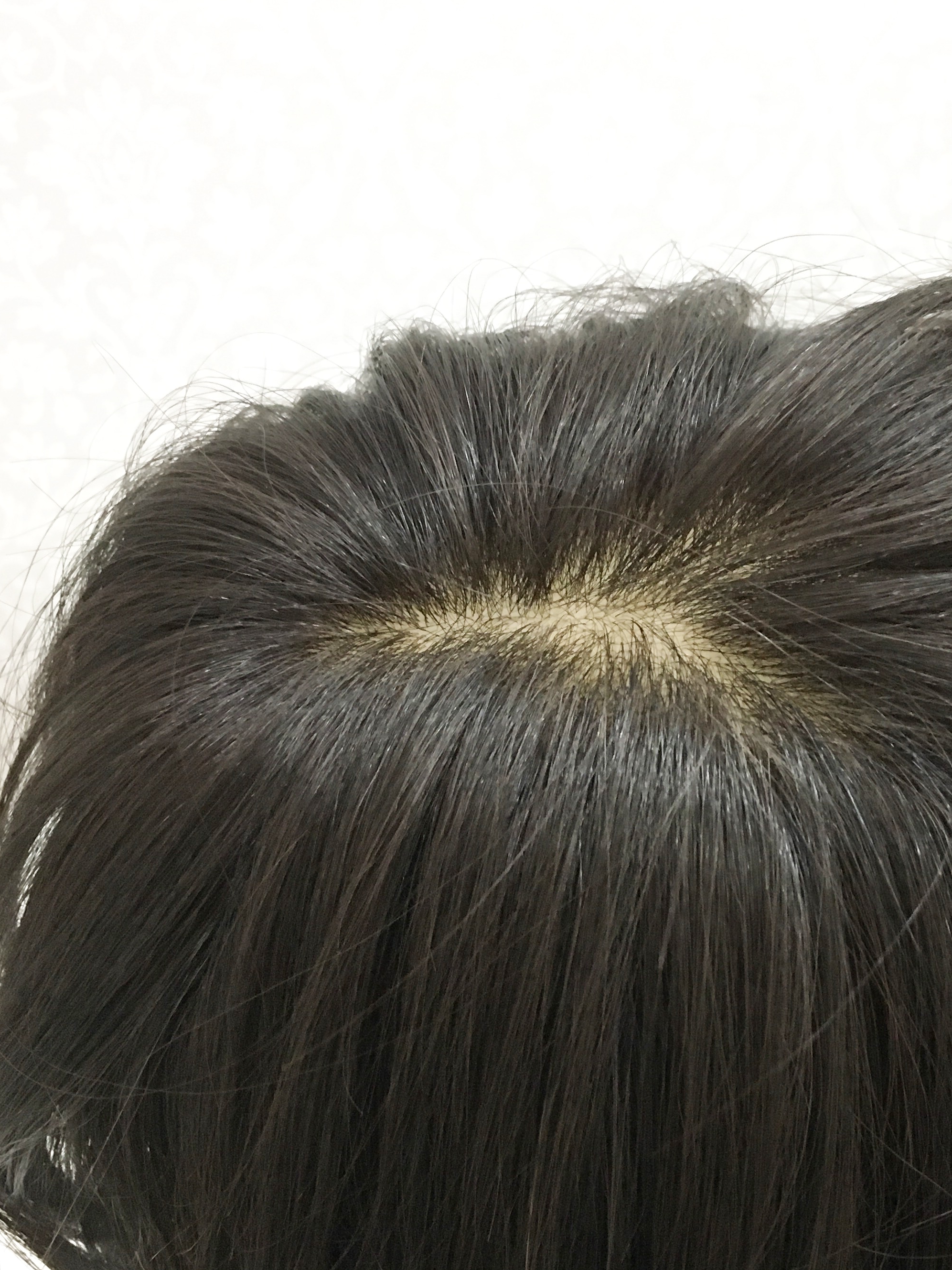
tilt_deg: -50.6
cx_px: 689
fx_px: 1613
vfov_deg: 42.9
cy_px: 695
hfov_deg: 32.4
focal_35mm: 44
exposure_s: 1/30
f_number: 2.2
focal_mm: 4.15
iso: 200
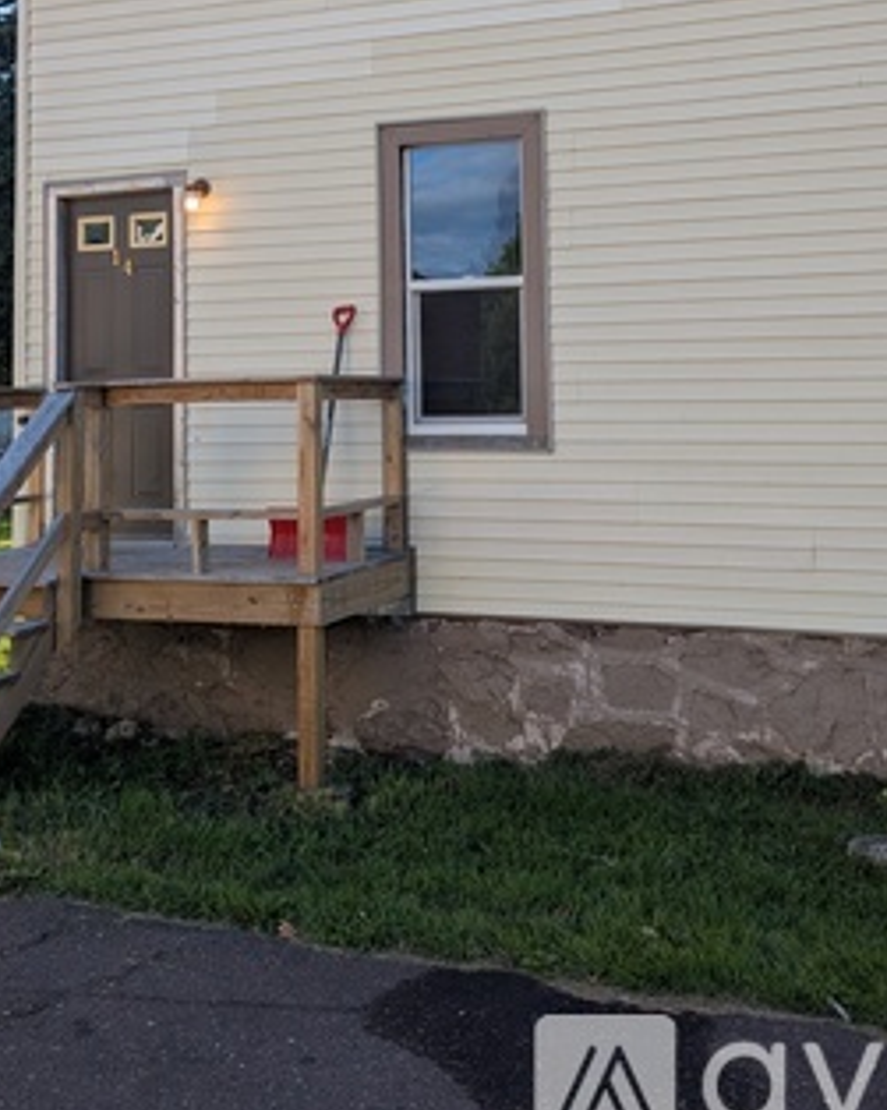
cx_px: 444
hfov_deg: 35.7
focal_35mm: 42
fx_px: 1379
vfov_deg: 42.4
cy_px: 272
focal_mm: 4.38
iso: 44
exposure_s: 1/975
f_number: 1.73
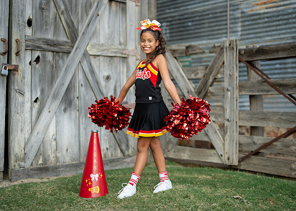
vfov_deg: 24.3
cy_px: 105
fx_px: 491
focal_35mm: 58
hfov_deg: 33.6
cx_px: 154
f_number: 1.2
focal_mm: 50
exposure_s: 1/1600
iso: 125
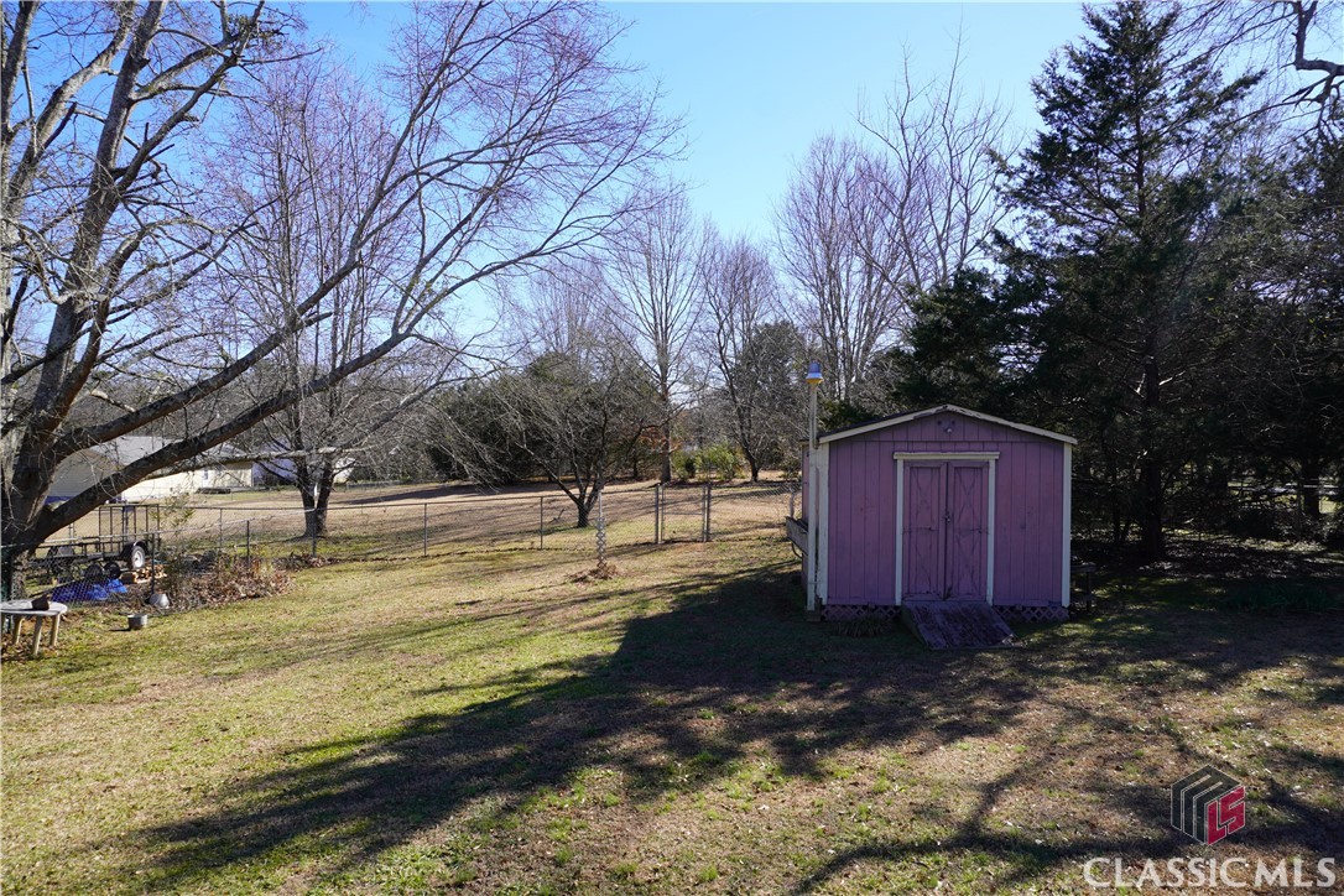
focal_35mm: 24
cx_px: 672
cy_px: 448
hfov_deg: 73.7
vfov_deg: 53.1
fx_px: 896
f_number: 8
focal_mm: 16
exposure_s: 1/125
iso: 100
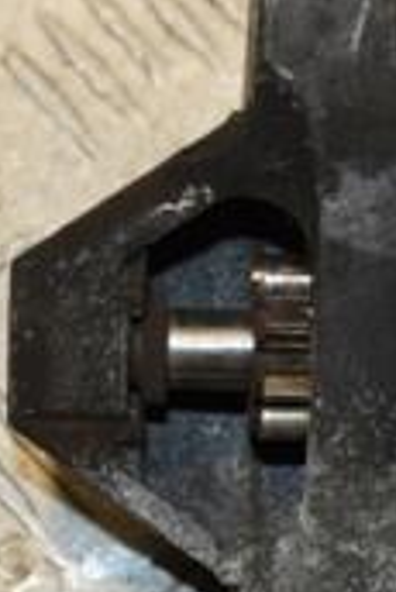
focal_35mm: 236
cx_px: 609
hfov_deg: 5.8
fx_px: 3882
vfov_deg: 8.7
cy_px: 272
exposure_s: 1/200
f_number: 6.3
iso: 800
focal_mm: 45
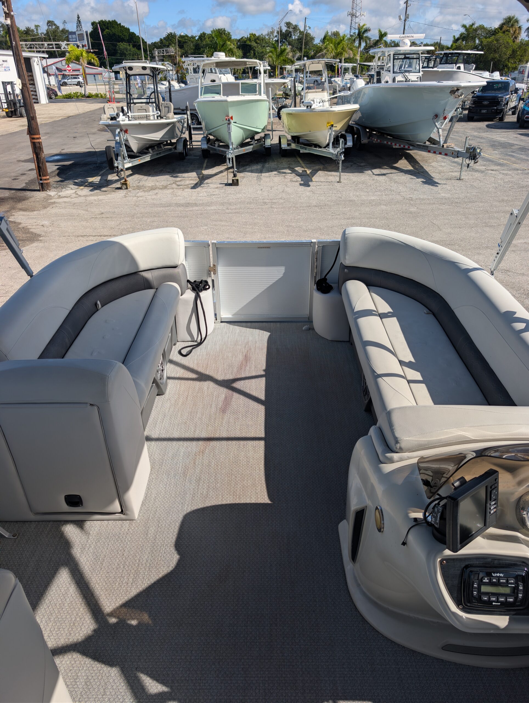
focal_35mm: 24
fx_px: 488
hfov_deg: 56.9
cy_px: 352
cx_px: 264
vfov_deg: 71.5
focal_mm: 6.9
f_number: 1.68
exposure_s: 1/1287
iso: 21
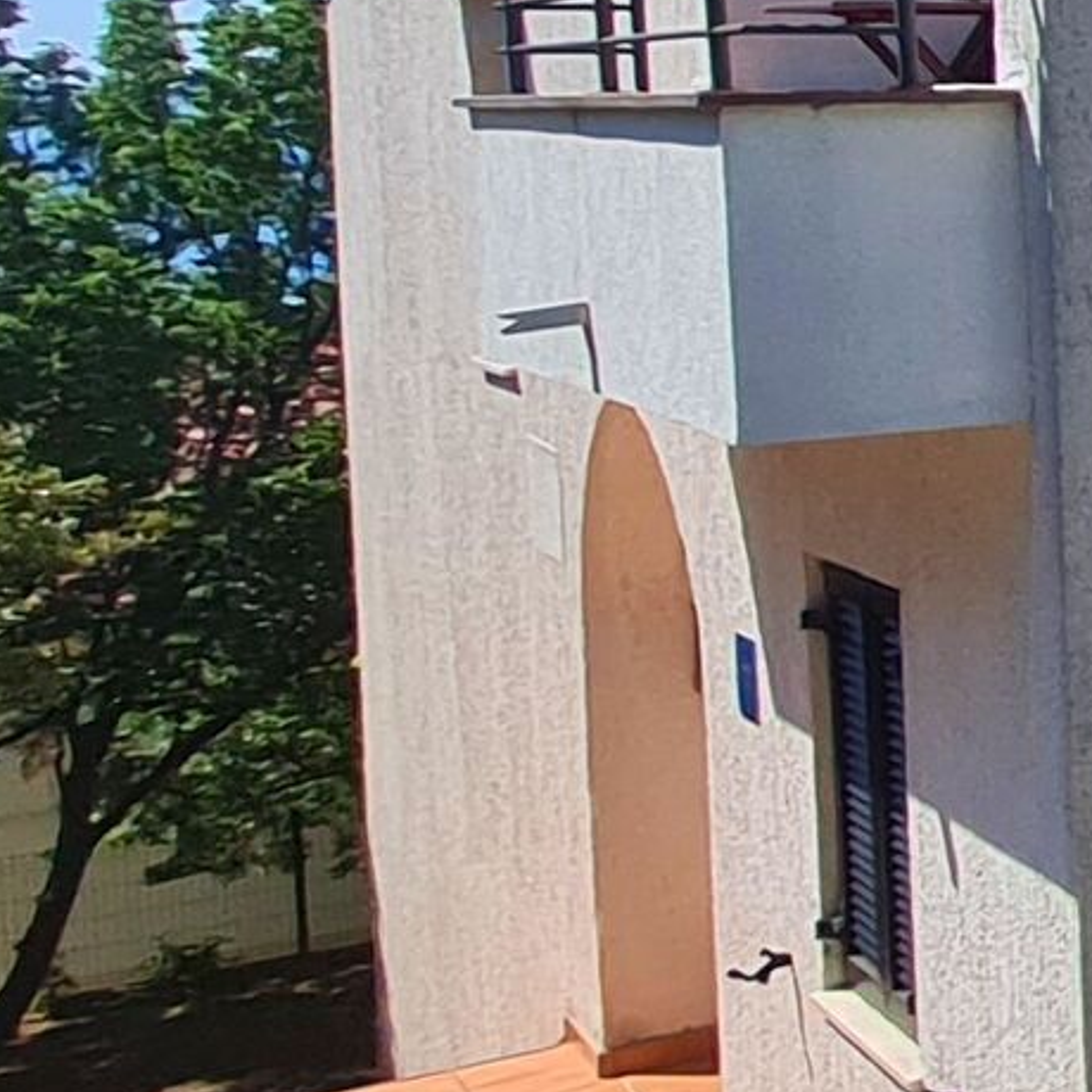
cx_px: 3046
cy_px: 254
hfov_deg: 12.6
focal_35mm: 70
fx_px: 2498
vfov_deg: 24.3
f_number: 2.2
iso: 50
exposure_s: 1/1476
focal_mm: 1.74
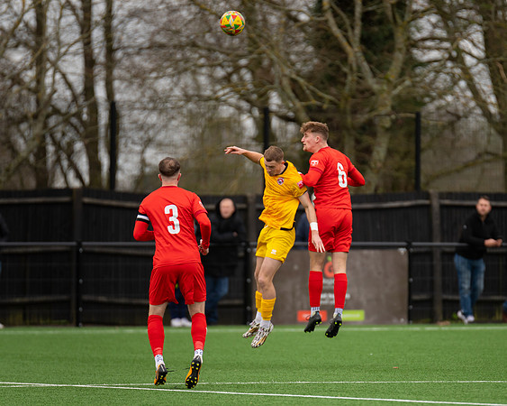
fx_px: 6306
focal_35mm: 420
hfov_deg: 4.6
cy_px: 222
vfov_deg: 3.7
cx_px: 344
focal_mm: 300
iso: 400
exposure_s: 1/2000
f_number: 2.8
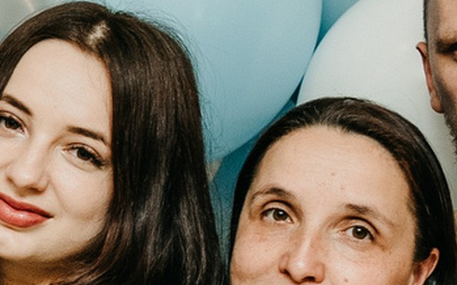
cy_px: 409
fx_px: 2939
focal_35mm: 236
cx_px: -604
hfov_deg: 8.2
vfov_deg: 5.5
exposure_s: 1/160
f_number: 4
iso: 200
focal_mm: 30
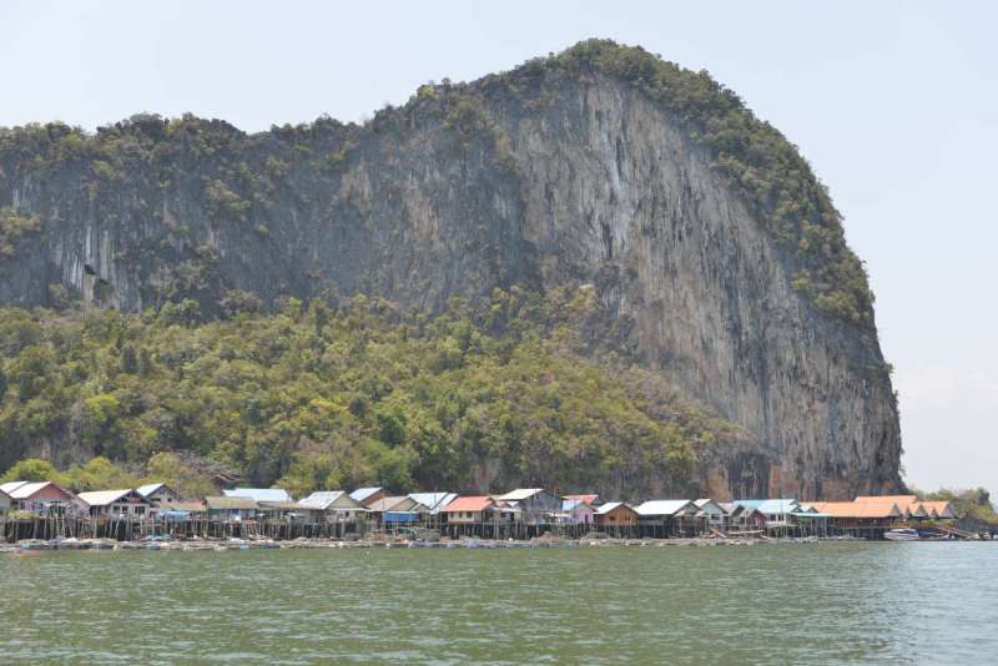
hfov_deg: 48.4
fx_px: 1109
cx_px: 499
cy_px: 333
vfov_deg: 33.4
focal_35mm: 40
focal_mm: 40
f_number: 5.6
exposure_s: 1/125
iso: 100
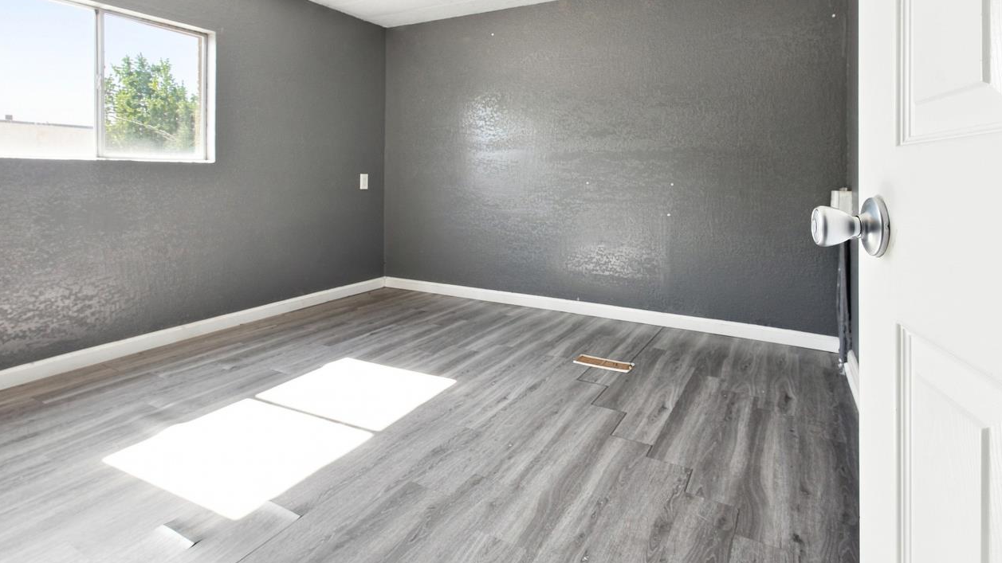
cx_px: 493
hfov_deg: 86.6
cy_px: 175
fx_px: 531
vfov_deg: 54.4
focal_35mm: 20
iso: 250
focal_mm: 16
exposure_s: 1/8
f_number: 9
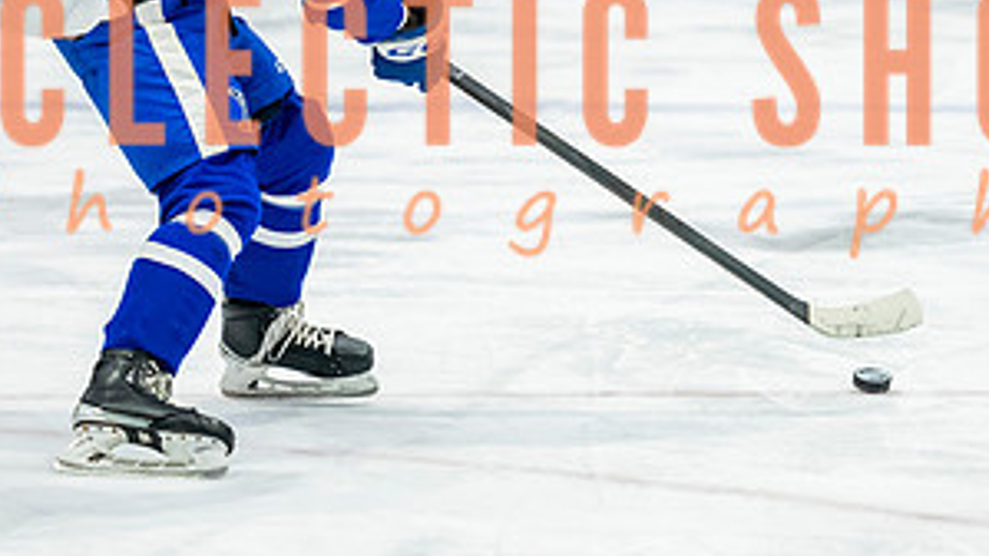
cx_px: 523
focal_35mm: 306
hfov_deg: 7.1
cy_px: 152
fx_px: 8022
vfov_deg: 4.0
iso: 1600
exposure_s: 1/800
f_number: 3.2
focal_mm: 122
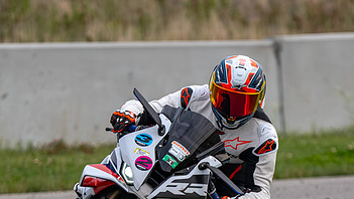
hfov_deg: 1.7
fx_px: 11685
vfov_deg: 1.0
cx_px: 246
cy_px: 204
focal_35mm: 1244
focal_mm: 600
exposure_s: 1/1250
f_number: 6.3
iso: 640
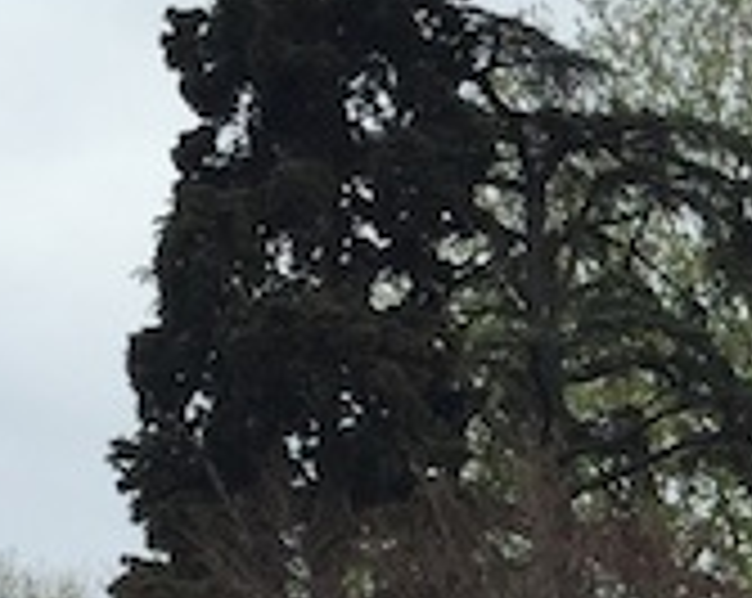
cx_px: 1531
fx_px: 3777
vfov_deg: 8.8
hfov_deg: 10.4
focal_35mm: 170
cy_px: 935
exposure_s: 1/1163
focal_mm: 4.15
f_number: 2.2
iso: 32
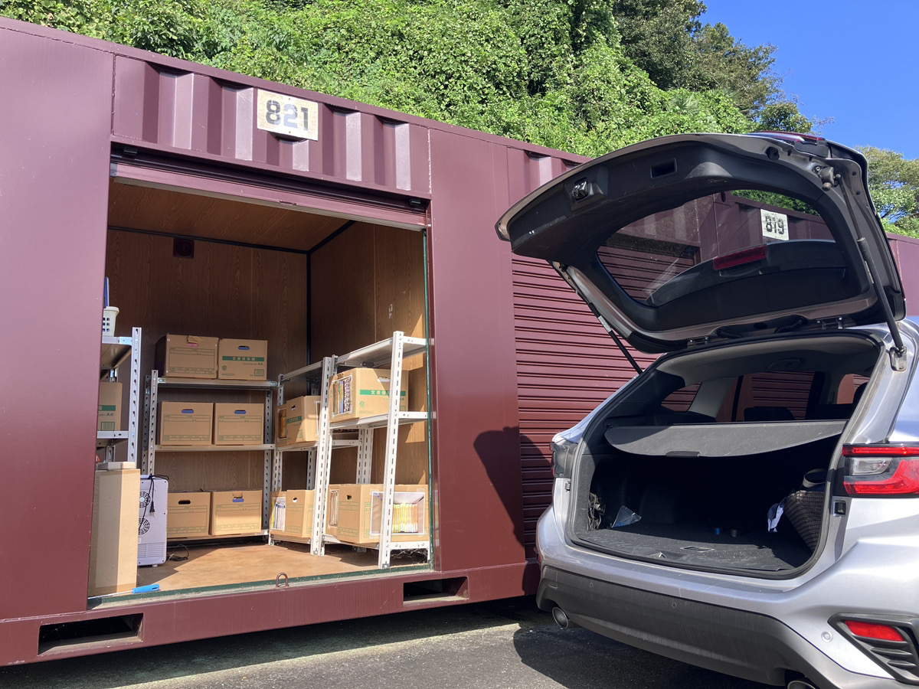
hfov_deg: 63.4
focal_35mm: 28
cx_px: 460
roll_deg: +1.9
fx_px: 743
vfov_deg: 49.7
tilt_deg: +8.5
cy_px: 344
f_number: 1.8
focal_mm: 3.99
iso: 32
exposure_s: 1/600
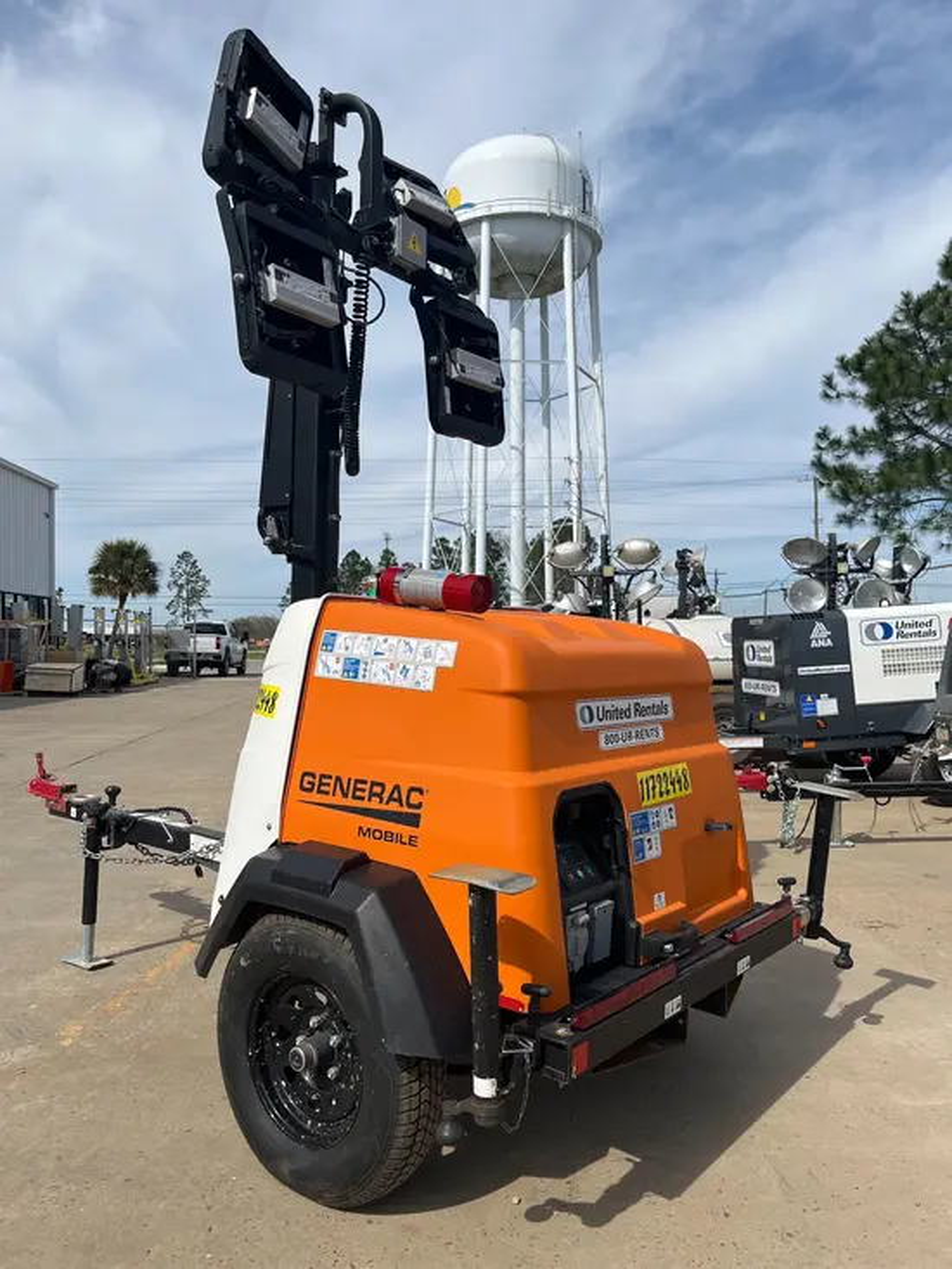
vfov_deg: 67.3
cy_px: 634
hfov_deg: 53.1
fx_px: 953
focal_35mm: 26
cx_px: 476
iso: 50
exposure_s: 1/5556
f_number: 1.6
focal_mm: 5.1
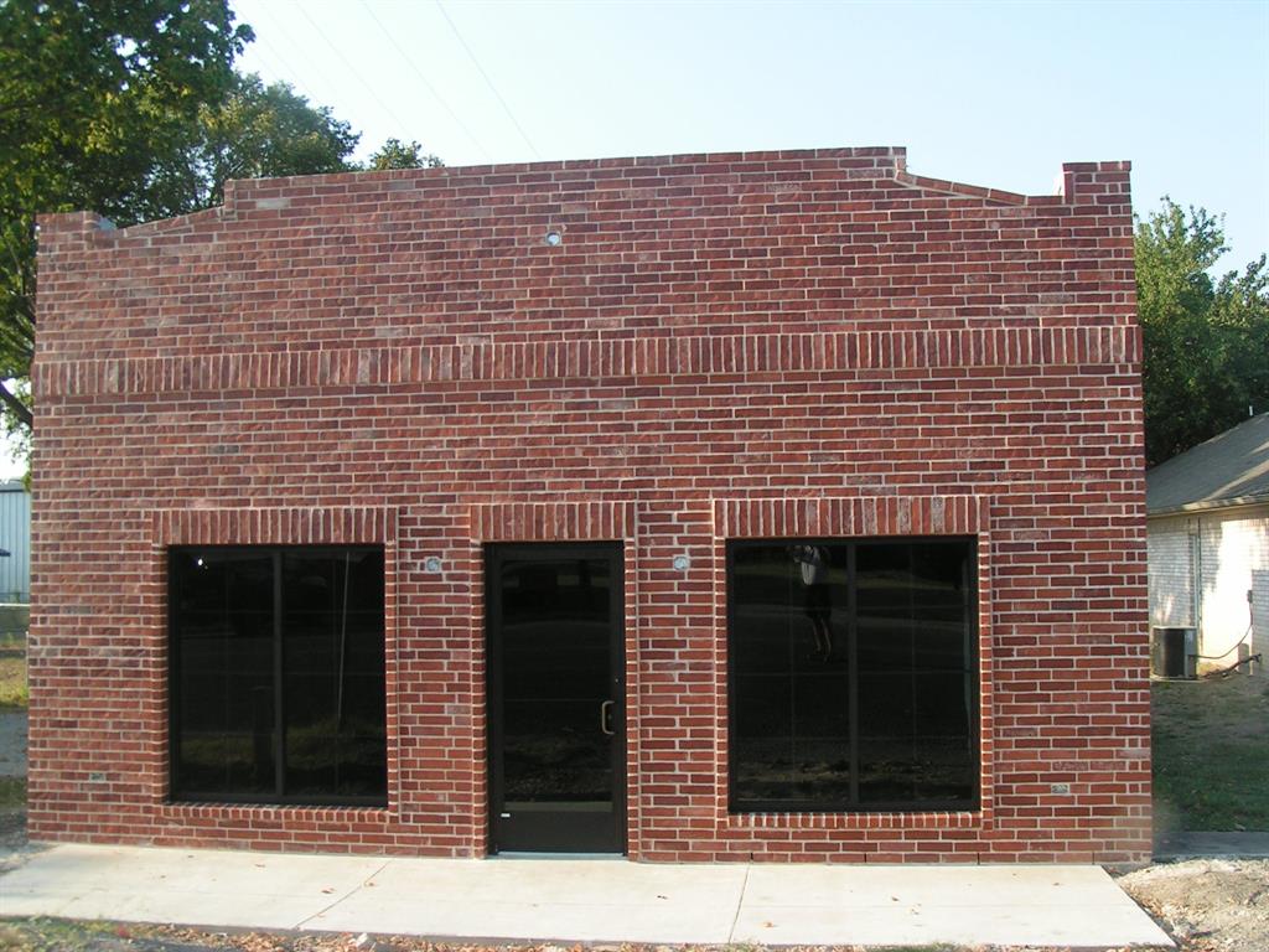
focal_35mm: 38
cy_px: 476
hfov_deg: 49.0
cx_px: 634
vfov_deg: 37.7
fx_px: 1393
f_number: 5.6
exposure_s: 1/125
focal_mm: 5.8
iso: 50
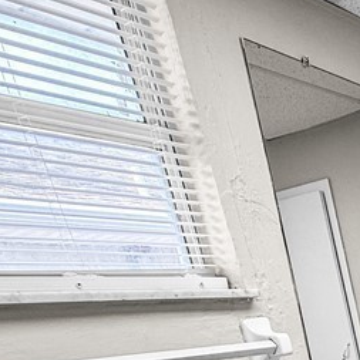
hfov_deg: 23.4
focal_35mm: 50
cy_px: 509
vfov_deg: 26.6
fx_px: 588
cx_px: 600
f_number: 2.2
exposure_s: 1/120
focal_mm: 2.22
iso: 64
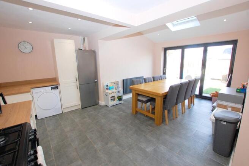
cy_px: 83
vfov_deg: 77.2
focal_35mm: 15
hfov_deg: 100.4
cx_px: 124
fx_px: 104
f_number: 5.6
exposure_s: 1/125
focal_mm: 10
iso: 800
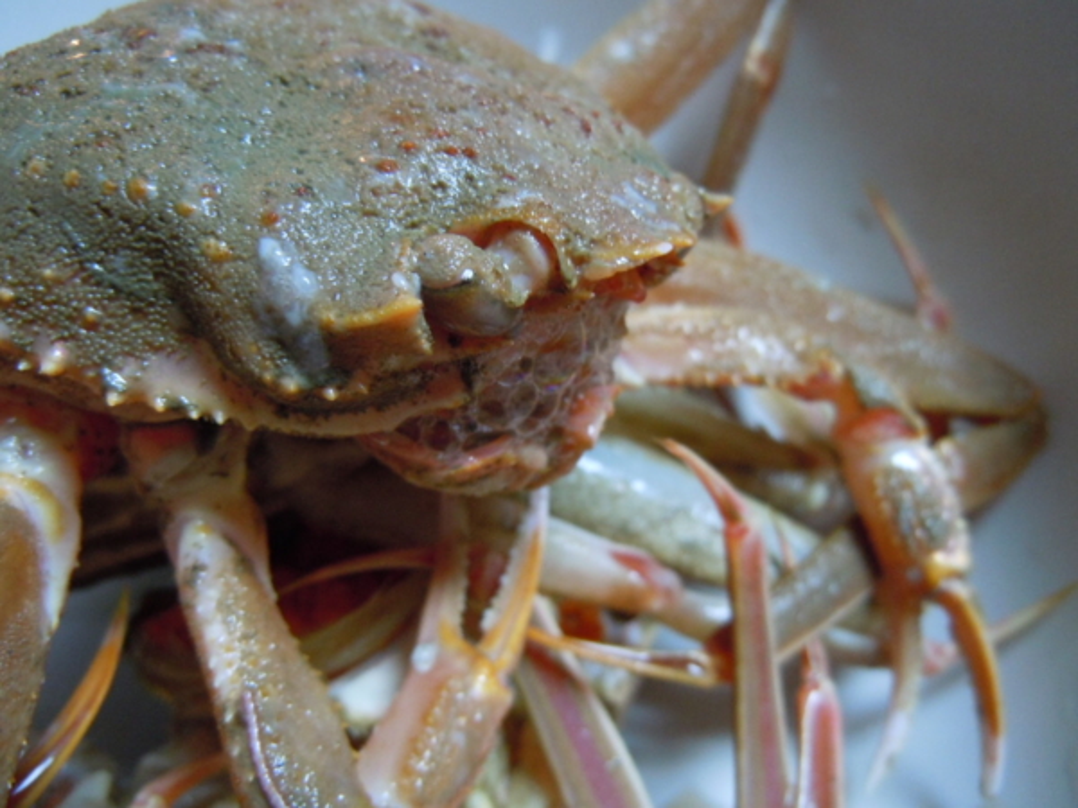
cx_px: 539
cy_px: 404
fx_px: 934
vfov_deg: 46.8
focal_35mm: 30
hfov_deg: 60.0
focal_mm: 5.4
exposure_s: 1/6
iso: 400
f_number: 3.5
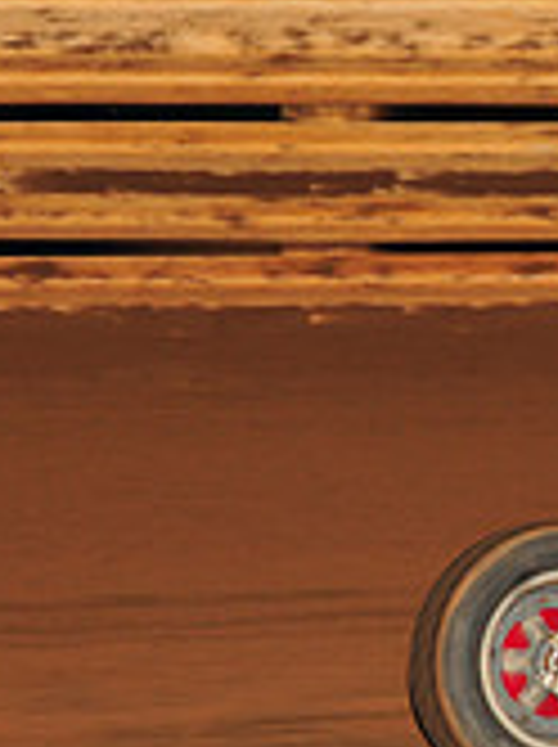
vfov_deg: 4.1
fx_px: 10494
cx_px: 1098
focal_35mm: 487
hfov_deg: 3.0
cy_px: 441
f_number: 6.3
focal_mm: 145
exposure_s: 1/200
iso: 1000
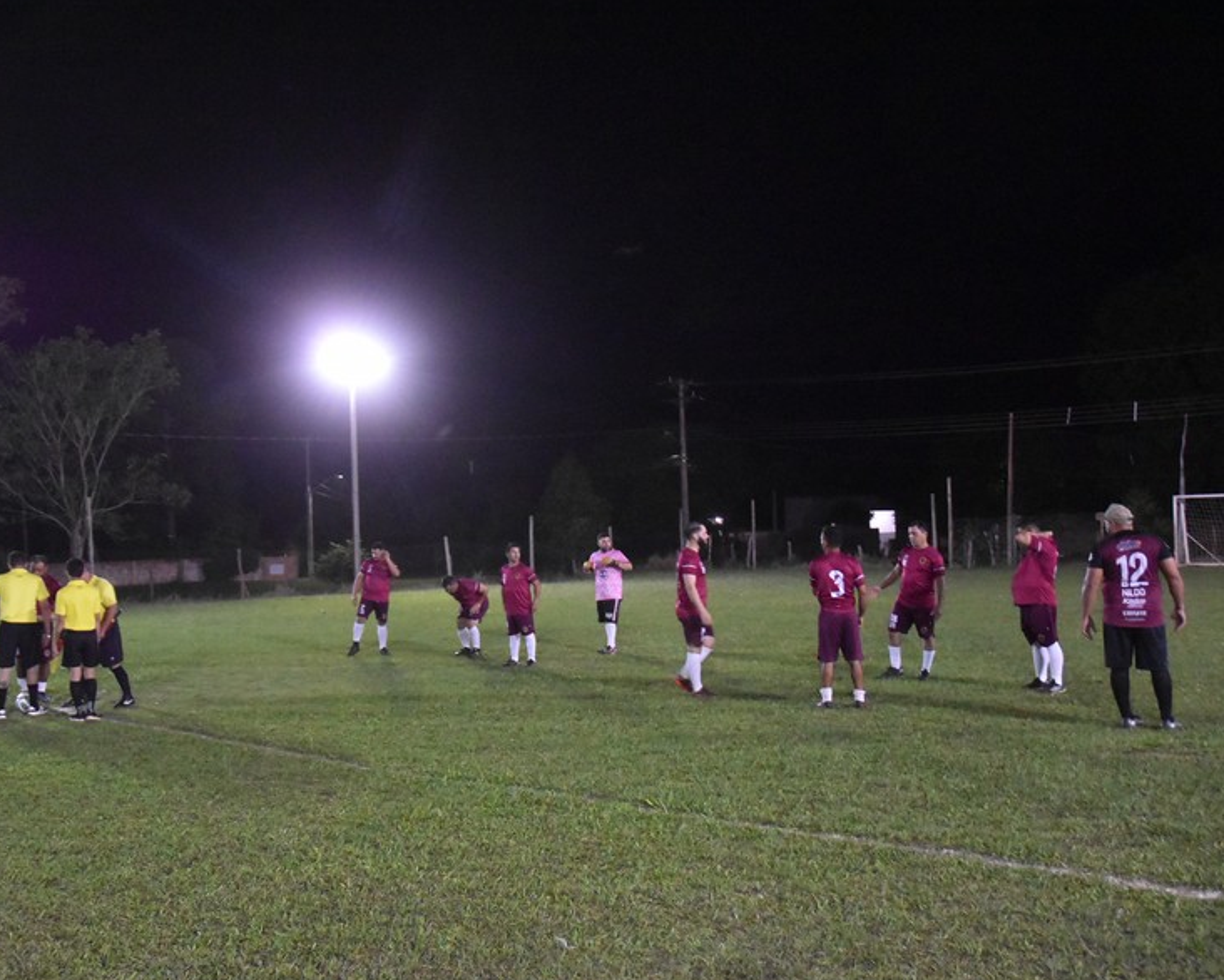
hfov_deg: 47.8
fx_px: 1377
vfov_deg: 39.2
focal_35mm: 38
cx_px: 517
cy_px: 487
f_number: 3.5
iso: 5600
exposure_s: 1/60
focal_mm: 22
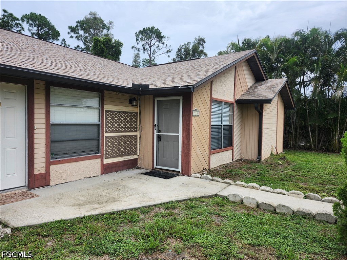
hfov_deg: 73.9
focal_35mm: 23
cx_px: 174
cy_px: 130
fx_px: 231
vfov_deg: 58.9
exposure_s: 1/794
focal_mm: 5.54
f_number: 1.8
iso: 25
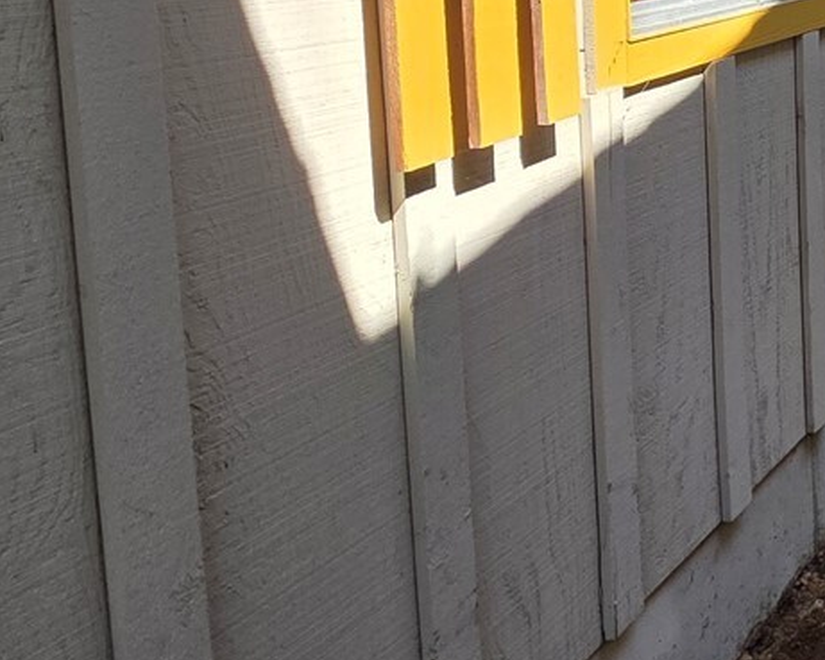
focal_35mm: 44
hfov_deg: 26.3
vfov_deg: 31.1
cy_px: -30
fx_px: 1075
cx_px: 1314
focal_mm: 2.2
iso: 40
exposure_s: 1/475
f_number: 1.9
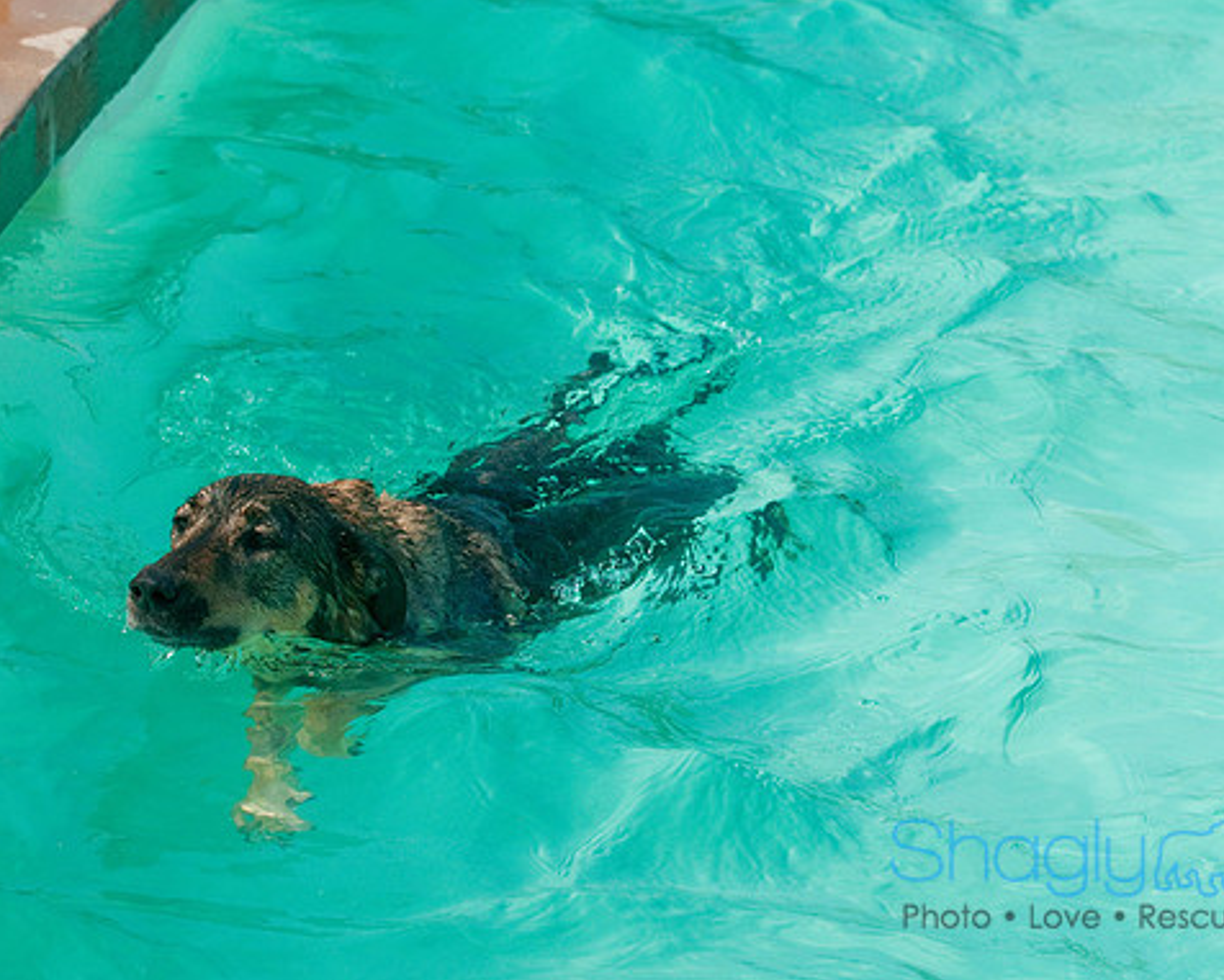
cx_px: 555
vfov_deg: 11.3
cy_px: 487
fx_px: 4964
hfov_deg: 14.1
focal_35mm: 137
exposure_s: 1/800
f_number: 5.6
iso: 400
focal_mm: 80
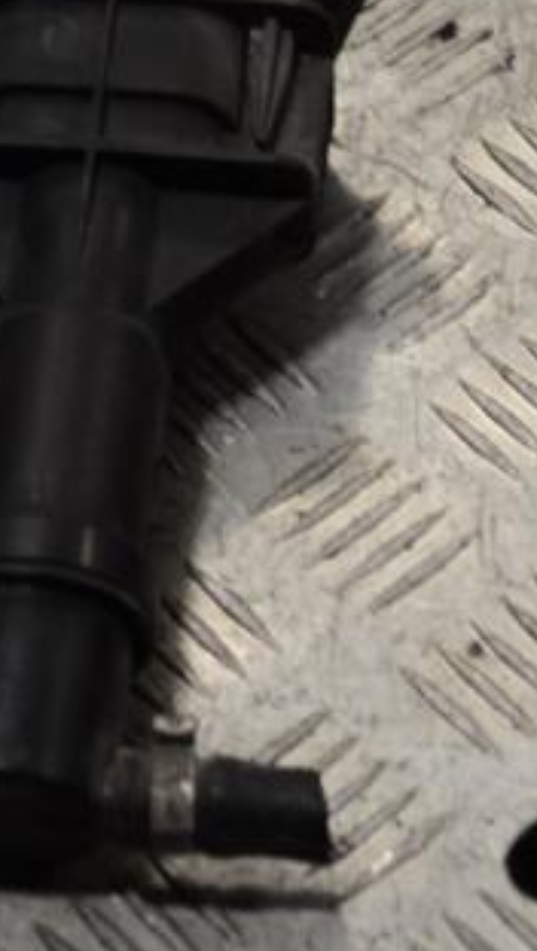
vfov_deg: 12.9
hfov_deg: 7.3
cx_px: 506
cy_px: 372
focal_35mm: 166
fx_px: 4193
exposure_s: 1/30
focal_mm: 55
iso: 100
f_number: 5.6
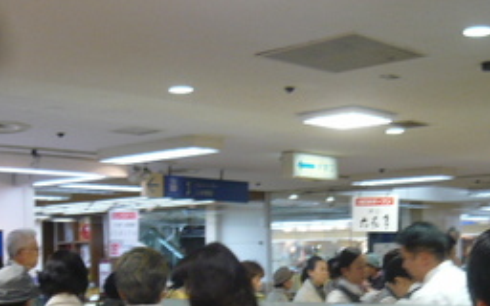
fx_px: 881
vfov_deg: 19.3
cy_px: 282
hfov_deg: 30.8
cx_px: 325
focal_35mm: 66
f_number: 2.8
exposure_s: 1/30
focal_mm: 5.5
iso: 100
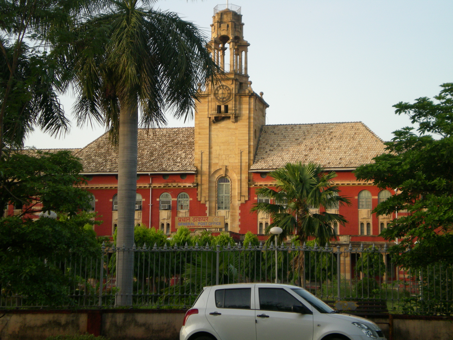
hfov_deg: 26.0
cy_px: 168
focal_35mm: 75
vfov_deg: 19.6
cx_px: 226
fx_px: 981
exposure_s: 1/116
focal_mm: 12.3
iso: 131
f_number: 4.6
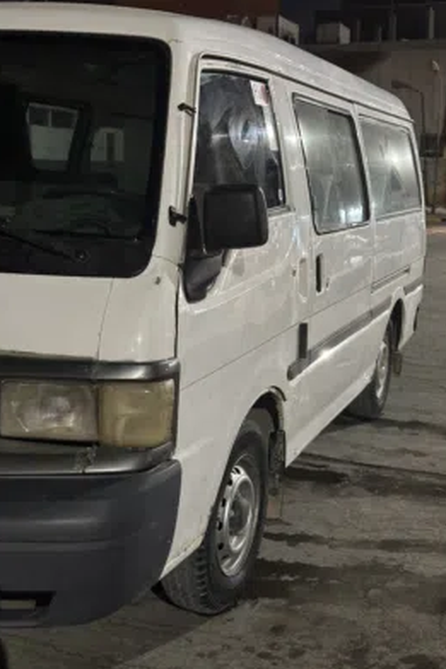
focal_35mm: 51
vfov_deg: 38.9
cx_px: 251
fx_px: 949
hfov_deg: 26.4
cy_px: 338
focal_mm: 6.86
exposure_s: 1/25
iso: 640
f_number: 1.78
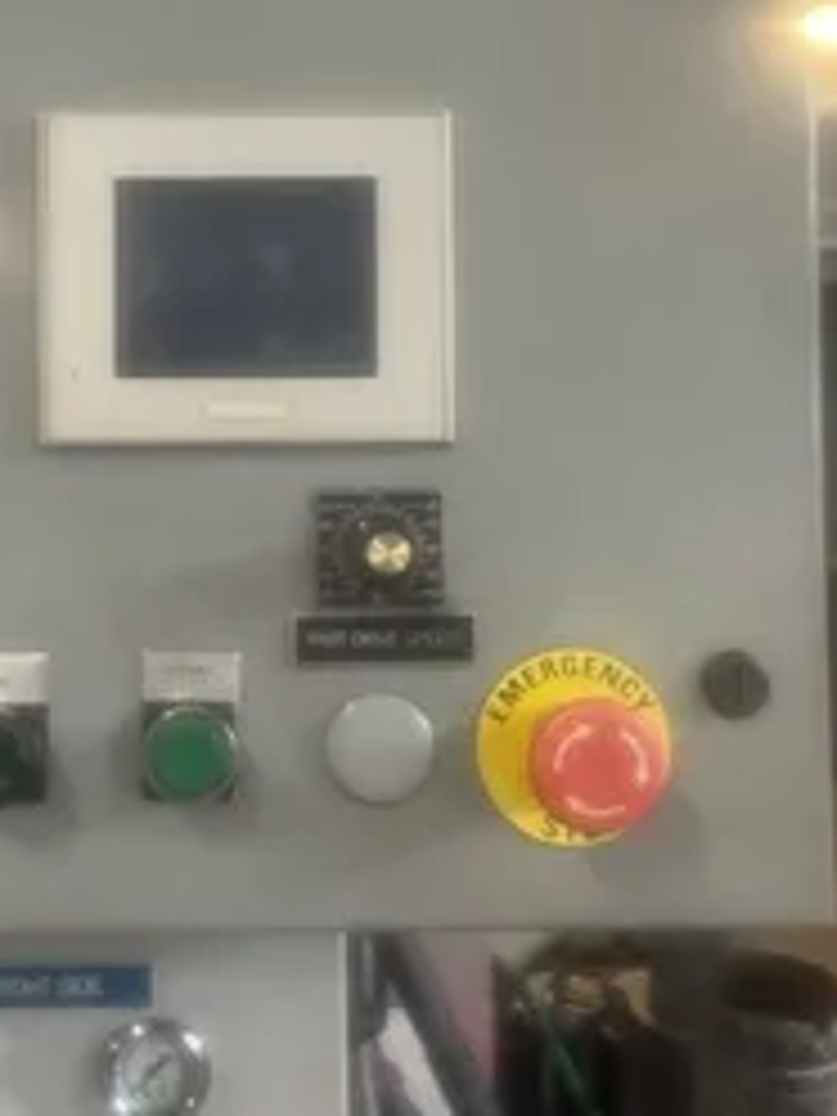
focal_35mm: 42
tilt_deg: -3.4
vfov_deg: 44.5
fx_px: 1354
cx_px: 220
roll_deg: +0.2
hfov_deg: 33.7
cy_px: 432
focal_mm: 5.1
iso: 250
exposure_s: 1/60
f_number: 1.6
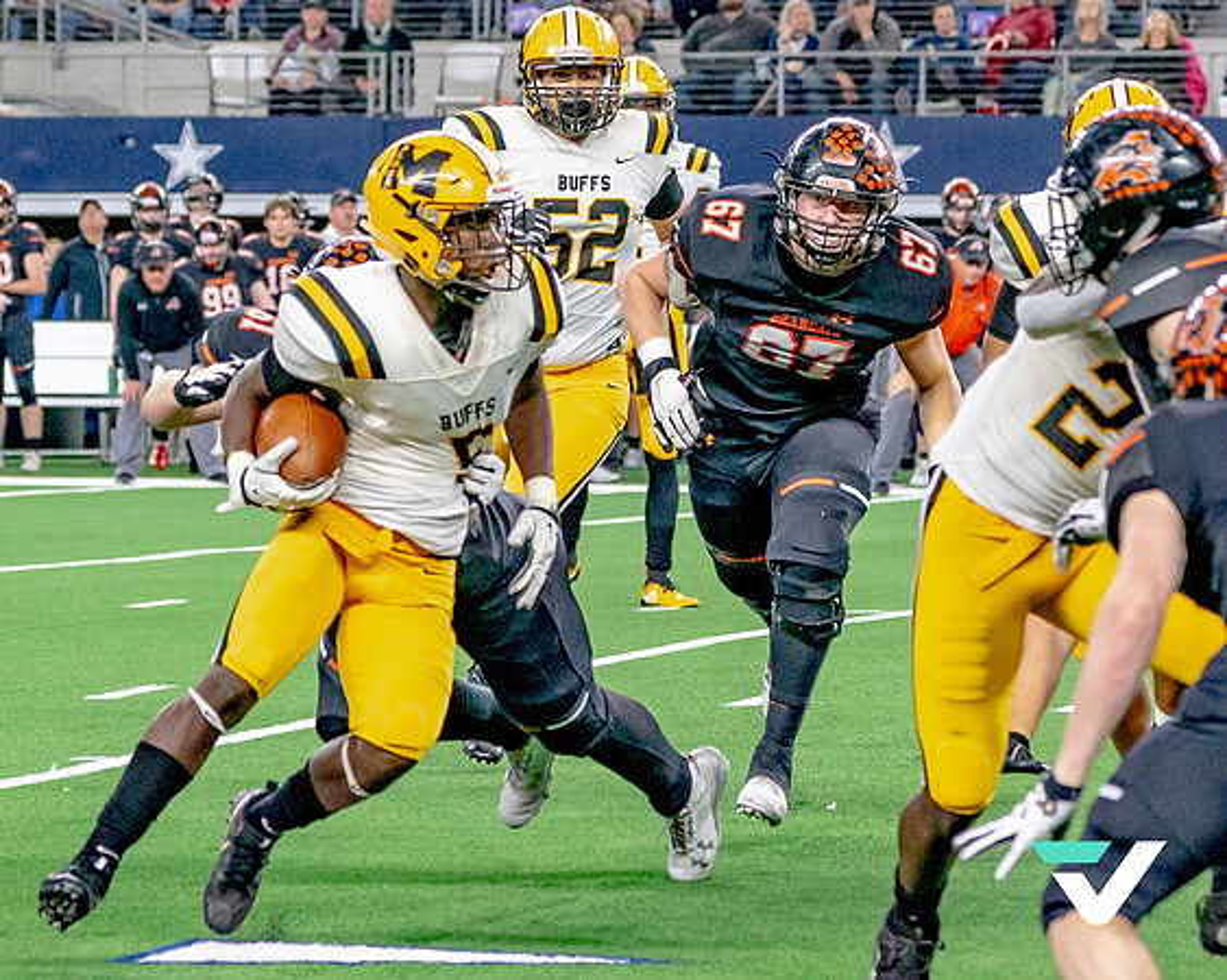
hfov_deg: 7.4
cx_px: 461
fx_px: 9427
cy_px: 330
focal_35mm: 260
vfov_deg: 6.0
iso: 5000
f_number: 5.6
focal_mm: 135
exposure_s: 1/1500
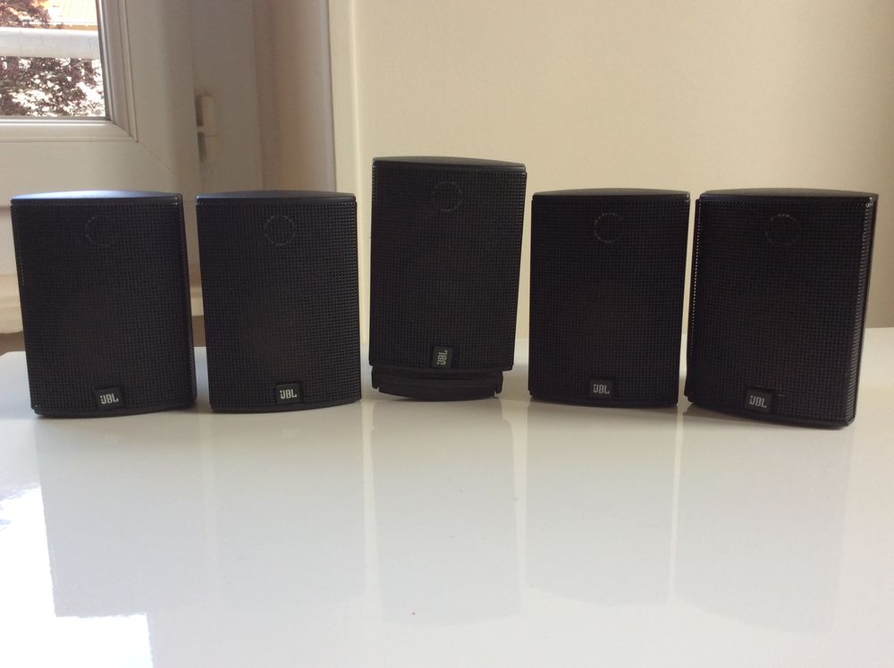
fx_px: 825
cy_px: 334
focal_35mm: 32
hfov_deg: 56.9
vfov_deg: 44.1
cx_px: 447
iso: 32
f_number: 2.4
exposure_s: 1/50
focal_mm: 3.3
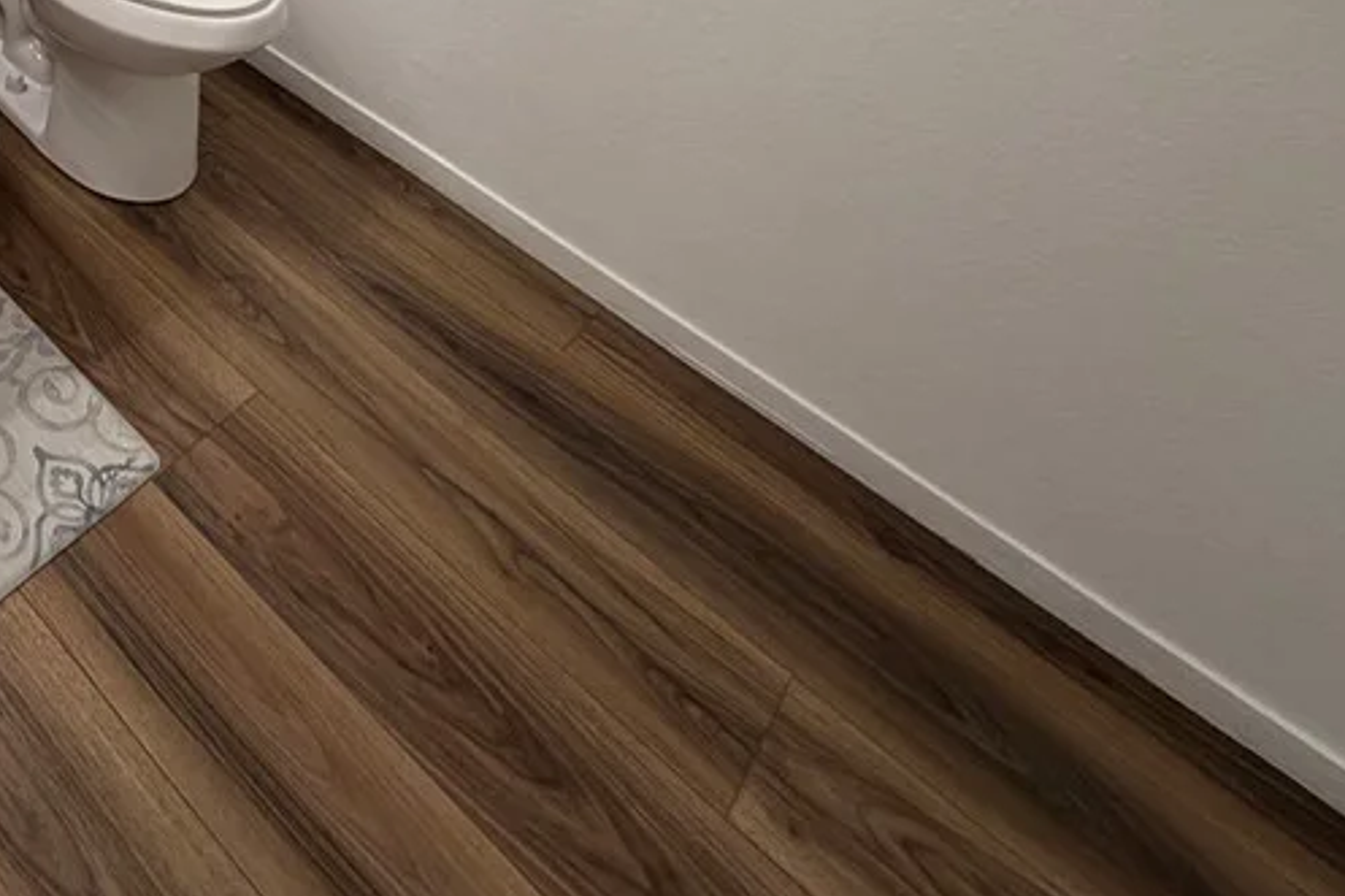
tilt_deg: -30.0
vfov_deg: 37.0
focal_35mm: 30
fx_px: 1120
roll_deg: -7.8
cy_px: -79
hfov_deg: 52.4
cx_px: 73
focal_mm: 2.22
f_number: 2.2
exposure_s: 1/120
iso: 200
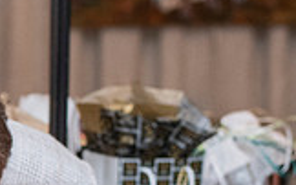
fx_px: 2539
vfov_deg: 4.1
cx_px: -141
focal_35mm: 315
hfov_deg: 6.6
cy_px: 353
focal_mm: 58
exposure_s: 1/125
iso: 1000
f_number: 4
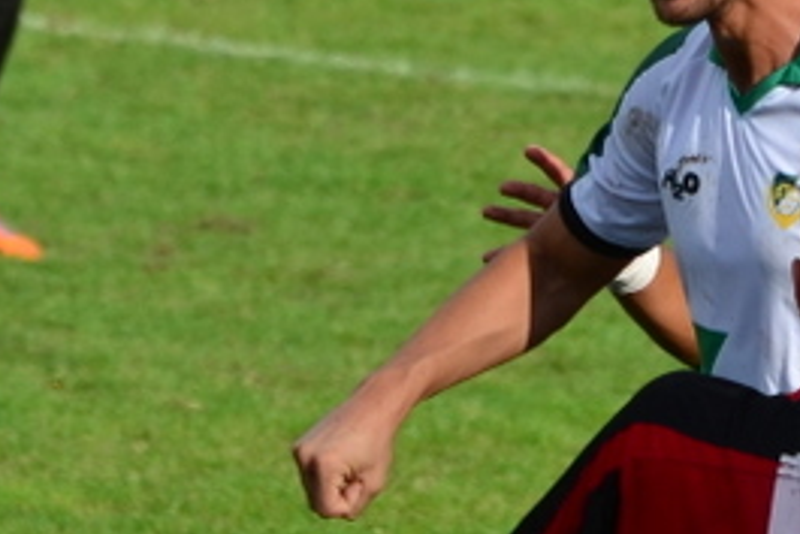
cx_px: 715
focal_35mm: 1895
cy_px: 333
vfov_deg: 0.7
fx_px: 42132
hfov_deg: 1.1
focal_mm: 280
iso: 200
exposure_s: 1/1000
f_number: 6.3
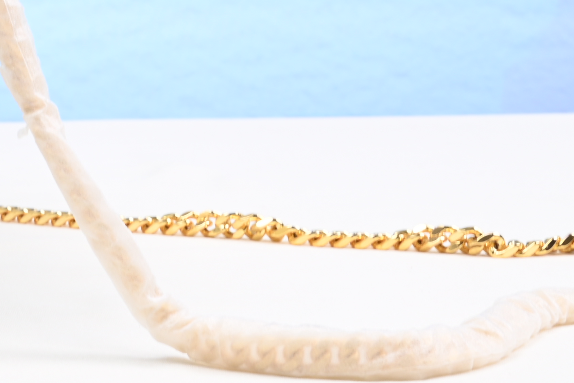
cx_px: -157
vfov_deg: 9.1
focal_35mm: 146
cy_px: -220
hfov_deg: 13.6
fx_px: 2329
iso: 100
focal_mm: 41
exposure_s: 1/2
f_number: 16
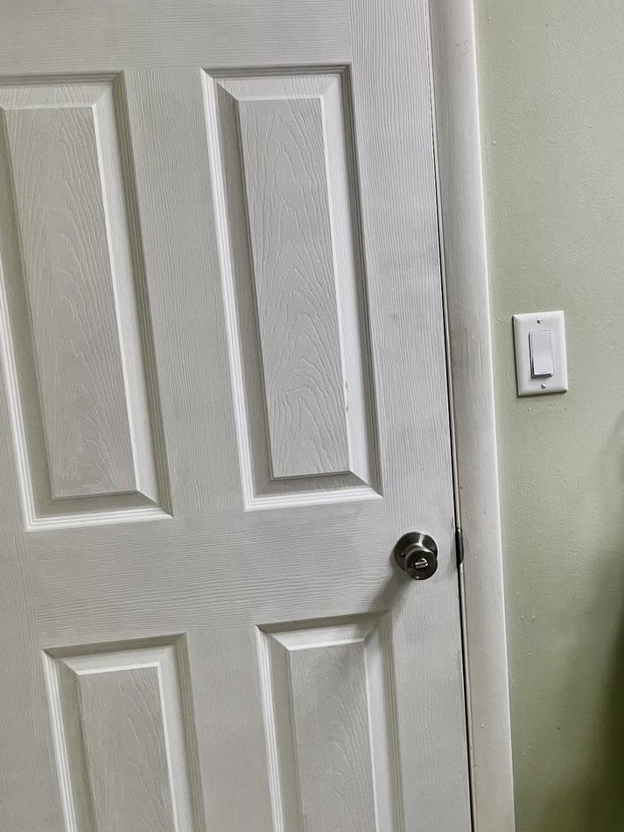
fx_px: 1515
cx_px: 569
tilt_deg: -15.1
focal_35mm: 63
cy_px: 520
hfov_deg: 22.7
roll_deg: +2.5
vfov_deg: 30.6
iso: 80
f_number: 1.6
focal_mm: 5.1
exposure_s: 1/120
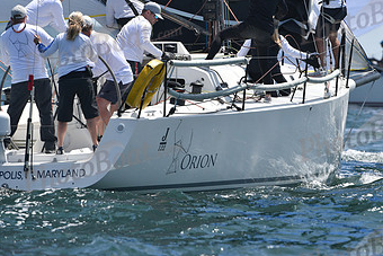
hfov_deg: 3.0
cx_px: 241
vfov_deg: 2.0
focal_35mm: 683
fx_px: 7269
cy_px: 90
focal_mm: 400
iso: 320
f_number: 7.1
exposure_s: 1/1600
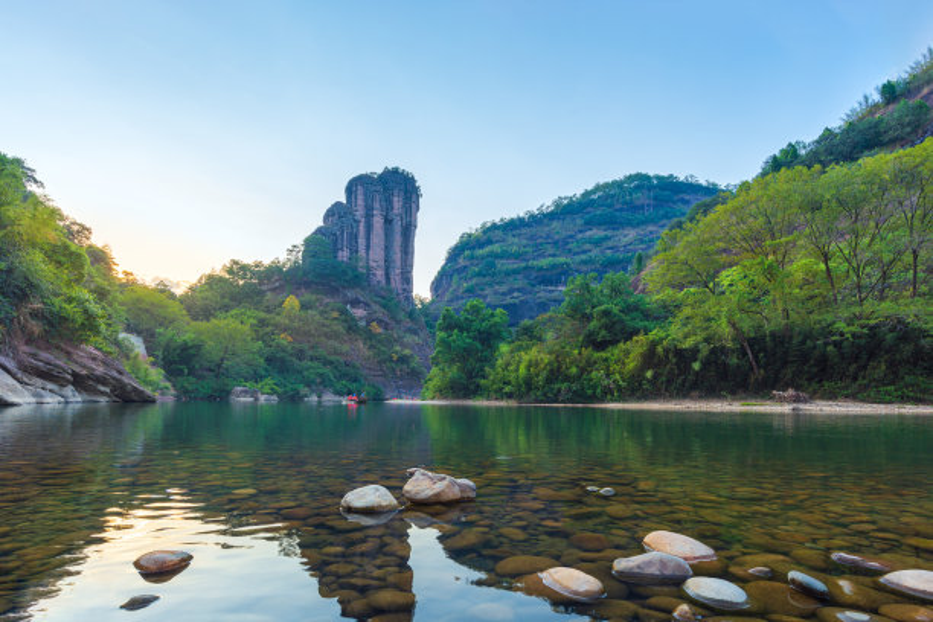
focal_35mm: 18
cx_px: 466
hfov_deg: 90.0
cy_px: 311
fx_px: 466
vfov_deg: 67.4
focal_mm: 18
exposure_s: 1/50
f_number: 8
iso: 64
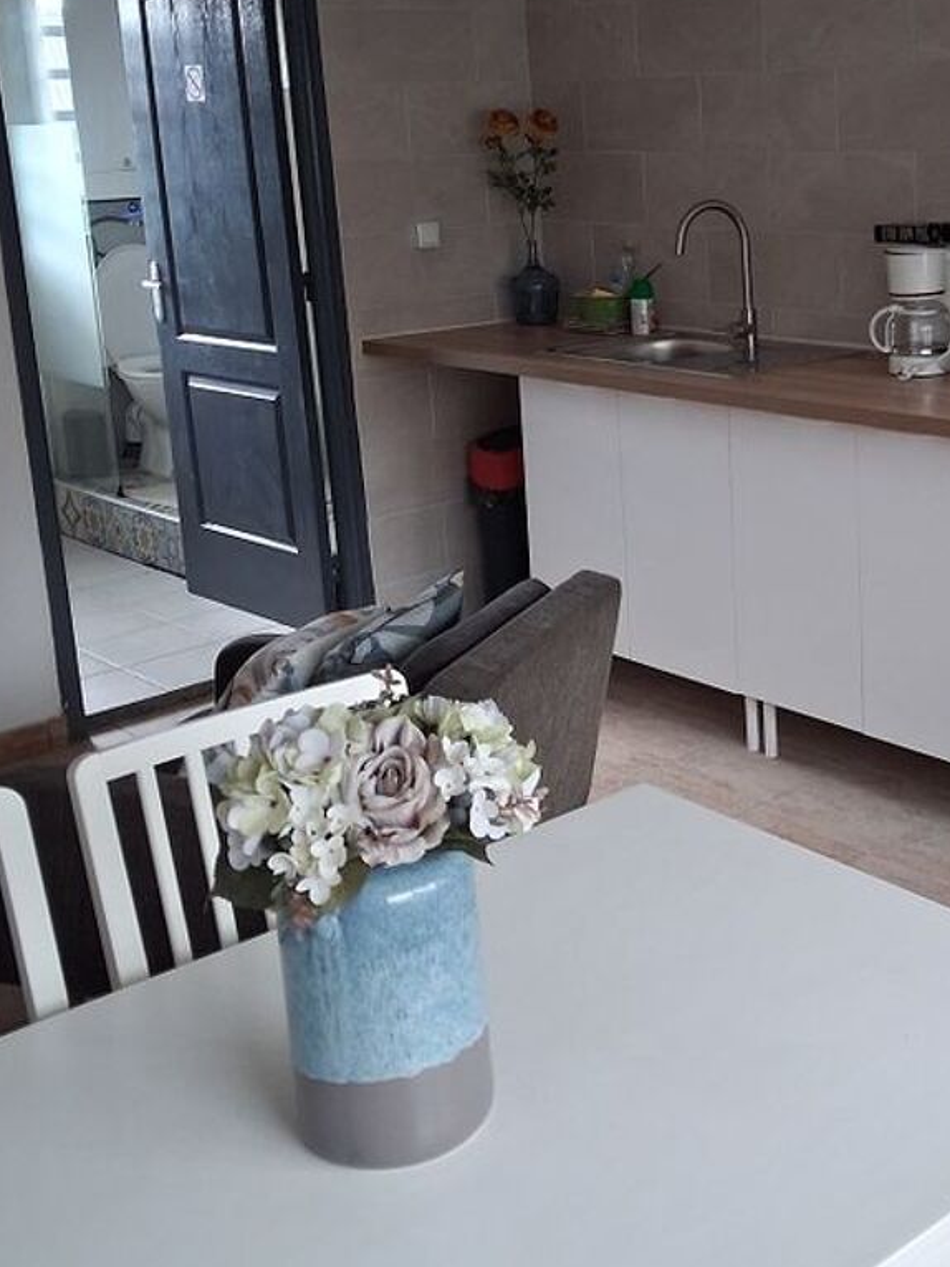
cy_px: 495
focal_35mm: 47
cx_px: 761
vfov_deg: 40.2
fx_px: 1721
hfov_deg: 30.1
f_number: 1.8
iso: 250
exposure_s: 1/50
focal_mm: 4
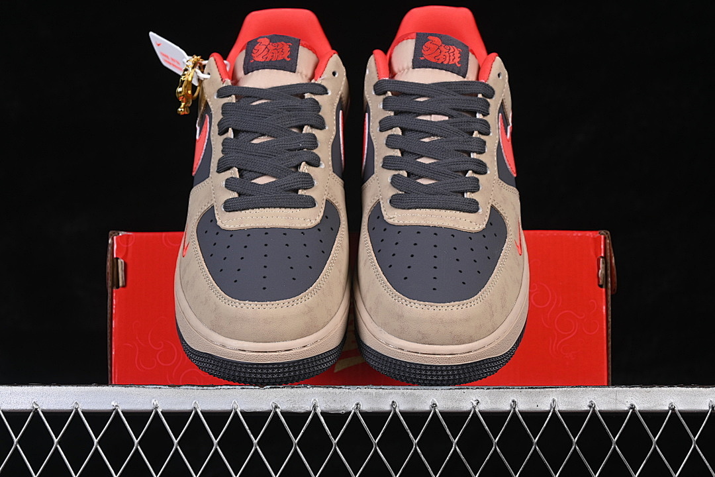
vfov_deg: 18.2
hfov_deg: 27.0
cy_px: 238
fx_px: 1489
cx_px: 358
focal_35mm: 75
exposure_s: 1/80
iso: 160
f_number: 7.1
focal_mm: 50
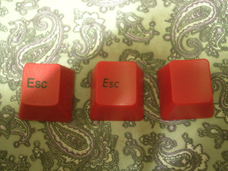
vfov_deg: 27.5
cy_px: 86
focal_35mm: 53
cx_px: 114
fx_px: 349
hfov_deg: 36.2
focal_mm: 8
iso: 200
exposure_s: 1/1.9
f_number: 3.2
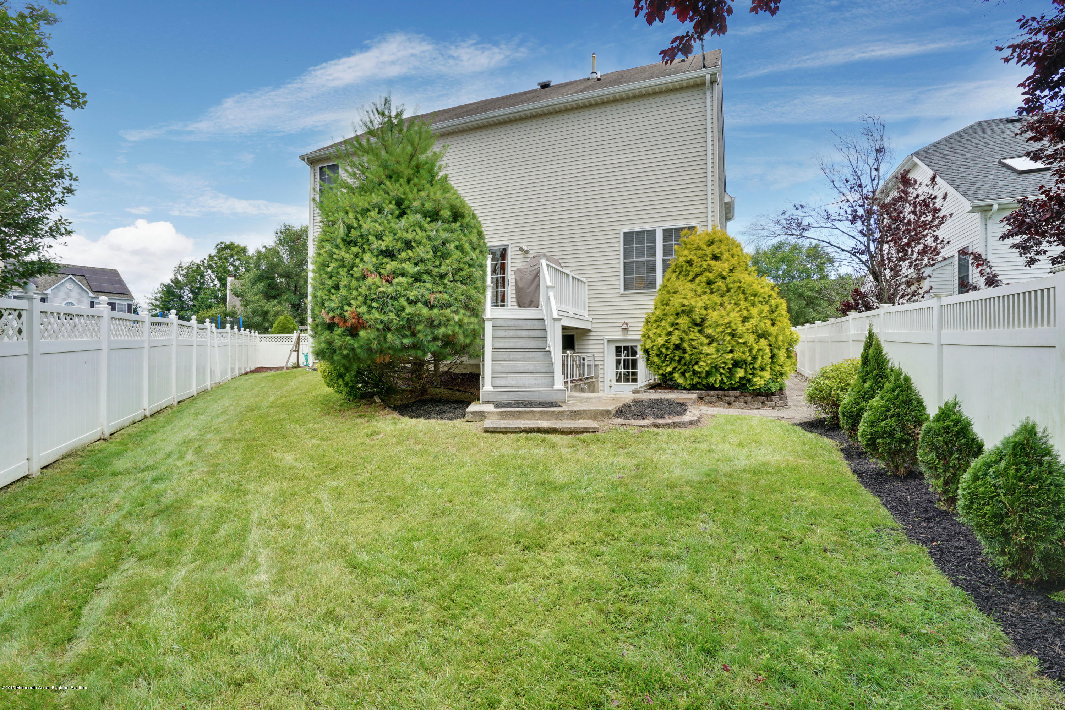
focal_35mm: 16
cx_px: 532
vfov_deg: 73.7
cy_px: 355
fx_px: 473
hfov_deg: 96.7
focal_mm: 16
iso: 200
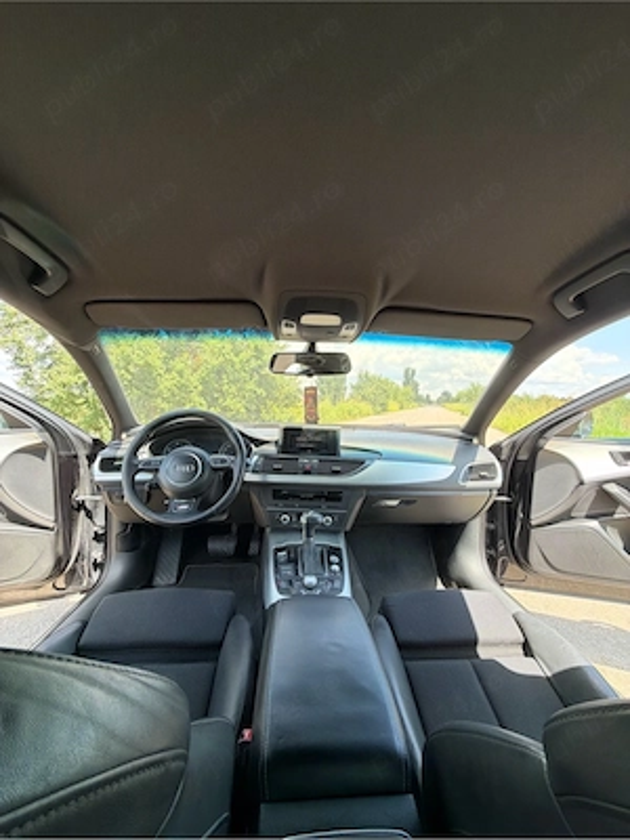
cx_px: 315
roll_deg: -0.5
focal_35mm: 14
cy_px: 420
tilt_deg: -2.1
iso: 50
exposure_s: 1/121
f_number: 2.2
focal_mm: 2.22
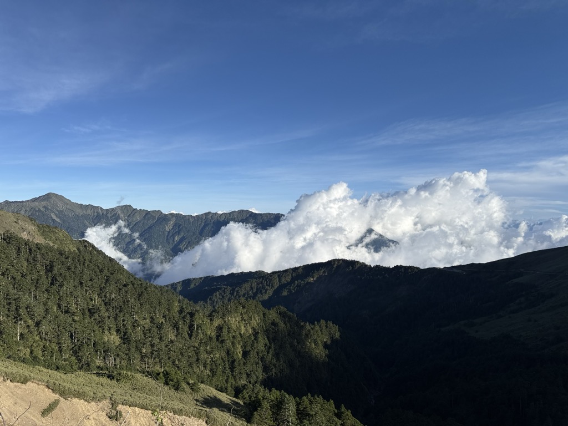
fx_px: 394
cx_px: 284
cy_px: 213
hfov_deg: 71.6
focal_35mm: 24
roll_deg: -1.2
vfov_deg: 56.8
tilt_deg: +0.4
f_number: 1.78
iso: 80
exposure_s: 1/5714
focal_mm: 6.76
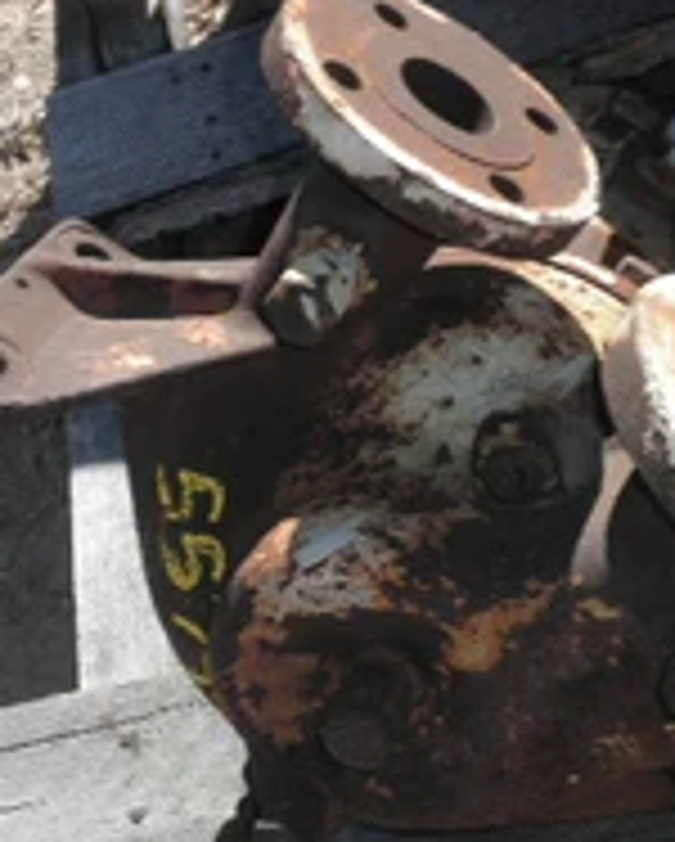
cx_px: 238
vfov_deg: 25.8
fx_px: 1820
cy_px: 590
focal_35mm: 73
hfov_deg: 21.0
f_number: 9.1
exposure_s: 1/60
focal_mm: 6.1
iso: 64
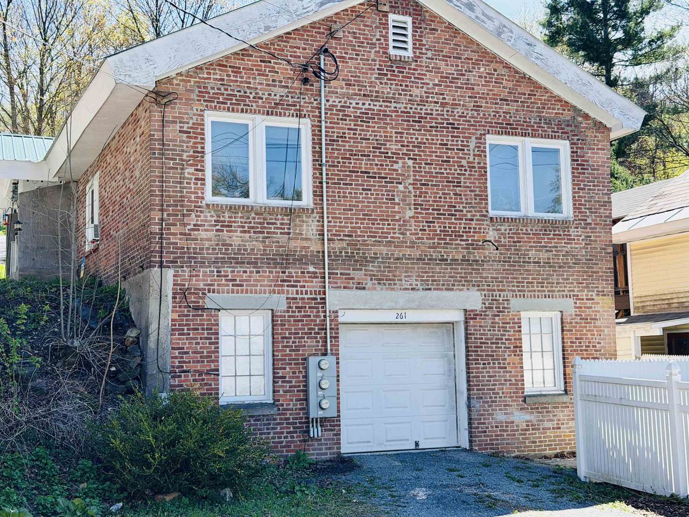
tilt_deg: +5.7
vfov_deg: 30.3
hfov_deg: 39.7
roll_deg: +1.3
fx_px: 955
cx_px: 344
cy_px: 258
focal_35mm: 48
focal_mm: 6.76
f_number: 1.78
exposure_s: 1/1608
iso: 80
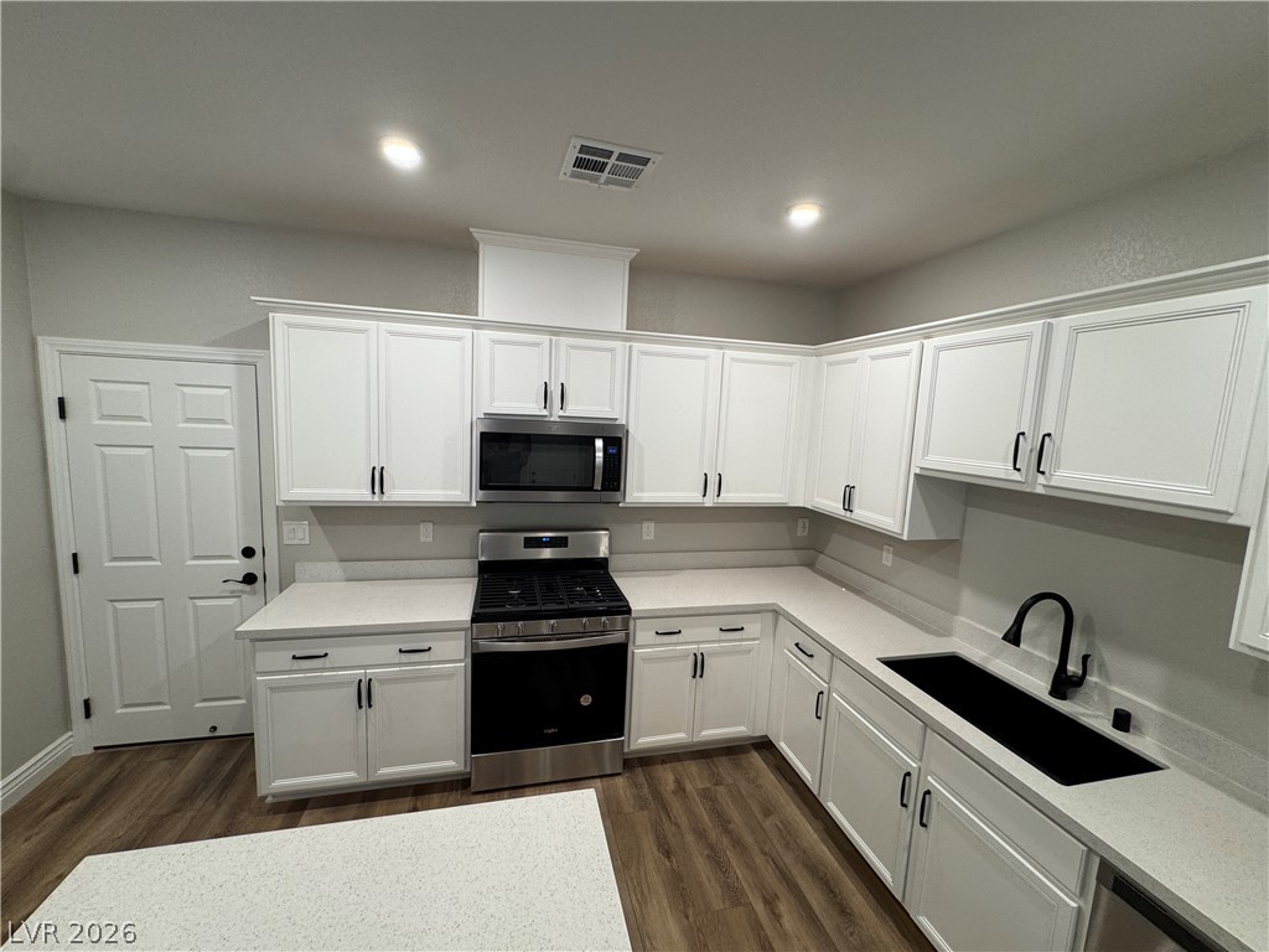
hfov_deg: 102.1
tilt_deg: -7.3
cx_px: 634
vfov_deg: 85.7
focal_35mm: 14
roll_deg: -2.4
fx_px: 513
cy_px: 476
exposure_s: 1/60
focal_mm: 2.22
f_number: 2.2
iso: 160
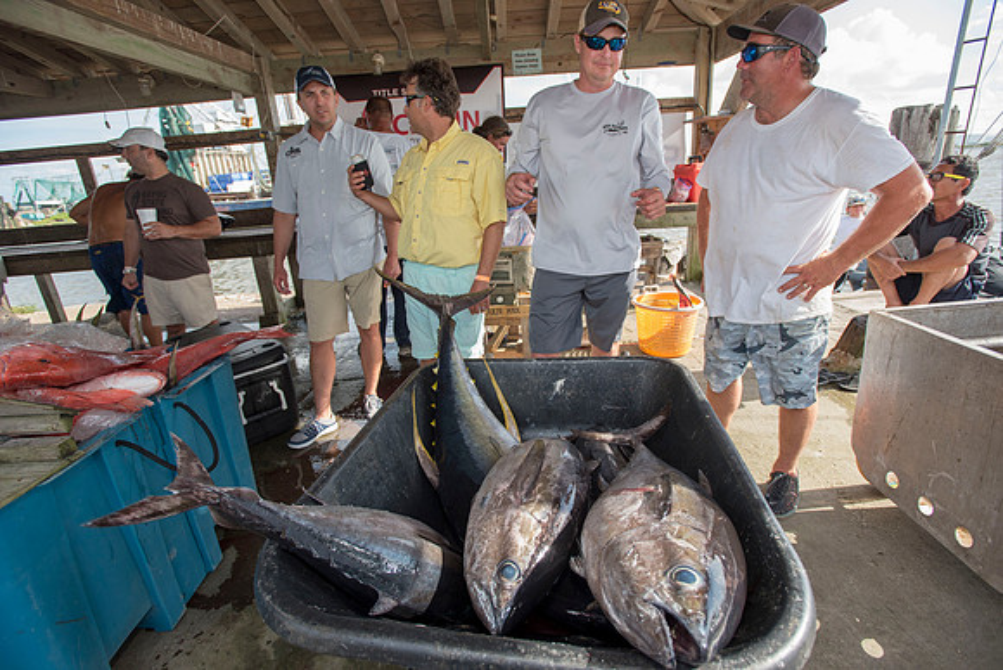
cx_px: 502
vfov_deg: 70.5
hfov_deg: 93.3
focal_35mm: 17
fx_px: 474
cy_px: 335
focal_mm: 17
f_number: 4.5
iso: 250
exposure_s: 1/400
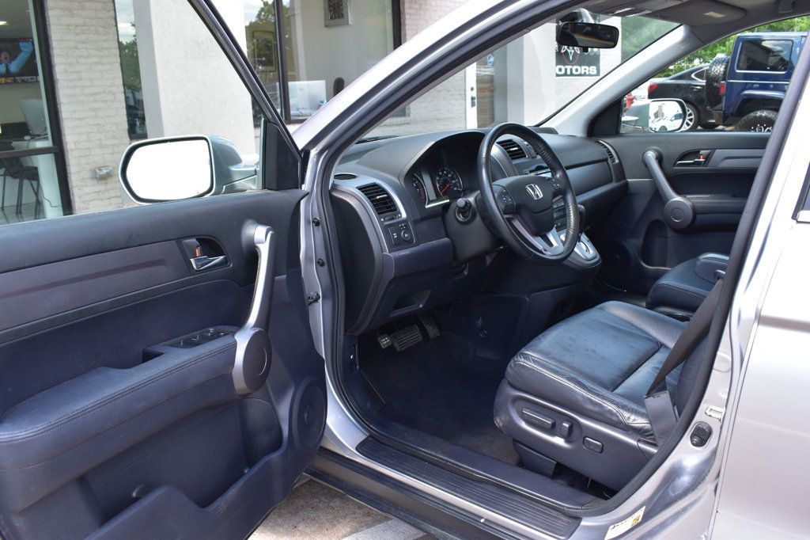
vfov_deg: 43.6
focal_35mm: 30
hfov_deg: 61.9
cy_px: 270
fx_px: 675
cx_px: 405
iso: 400
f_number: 9
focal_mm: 20
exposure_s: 1/100
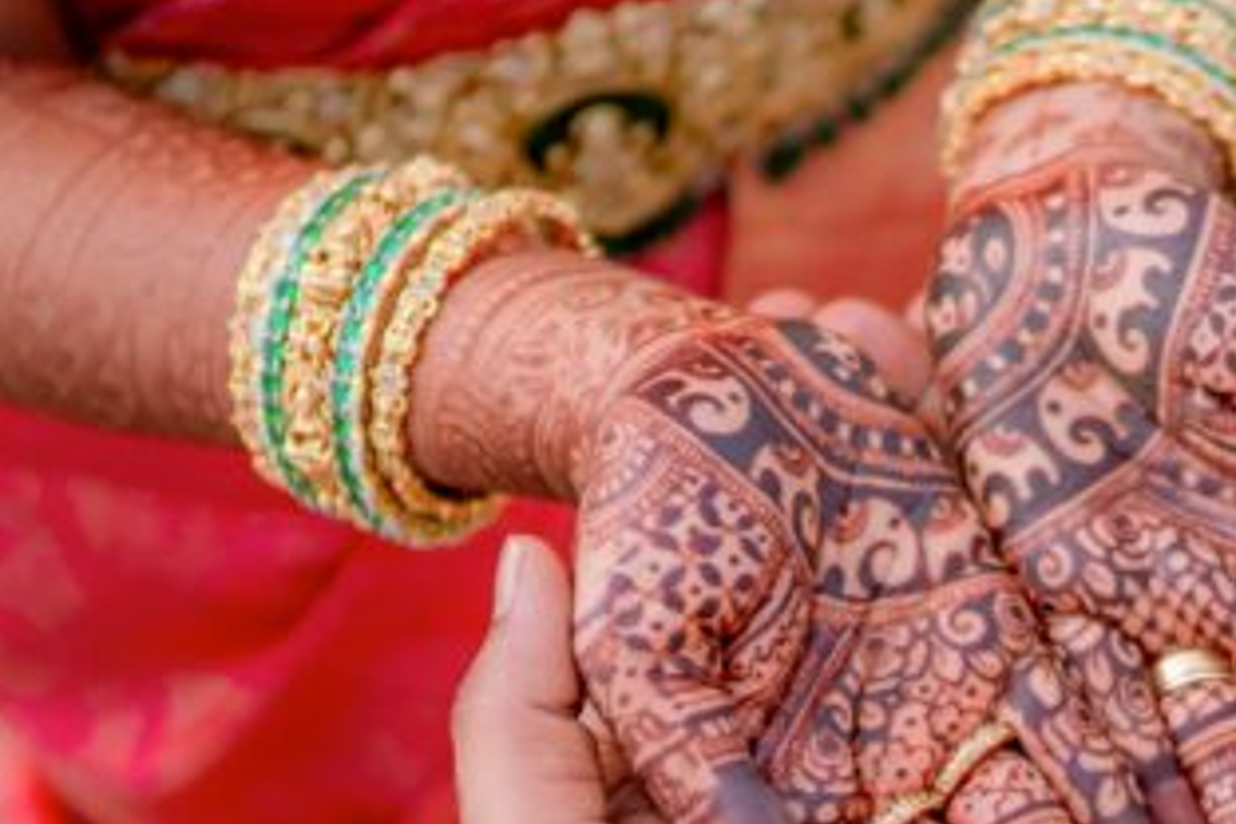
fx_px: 3948
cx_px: 1050
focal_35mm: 115
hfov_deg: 17.6
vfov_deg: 11.9
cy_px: 446
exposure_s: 1/4000
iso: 100
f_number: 1.4
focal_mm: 35
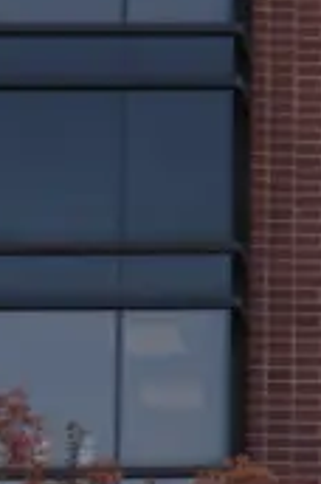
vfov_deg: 7.7
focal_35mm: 269
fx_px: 3612
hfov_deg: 4.9
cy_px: 208
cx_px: 921
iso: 100
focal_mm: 40
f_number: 6.3
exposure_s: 1/80
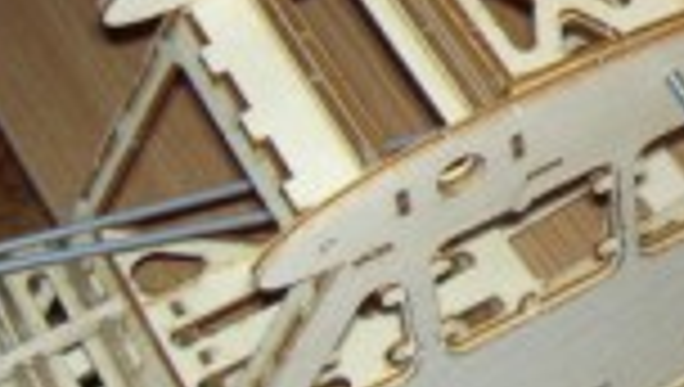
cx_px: 886
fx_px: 2270
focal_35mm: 125
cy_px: -117
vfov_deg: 9.6
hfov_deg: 16.2
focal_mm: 8
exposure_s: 1/60
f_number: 2.8
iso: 200
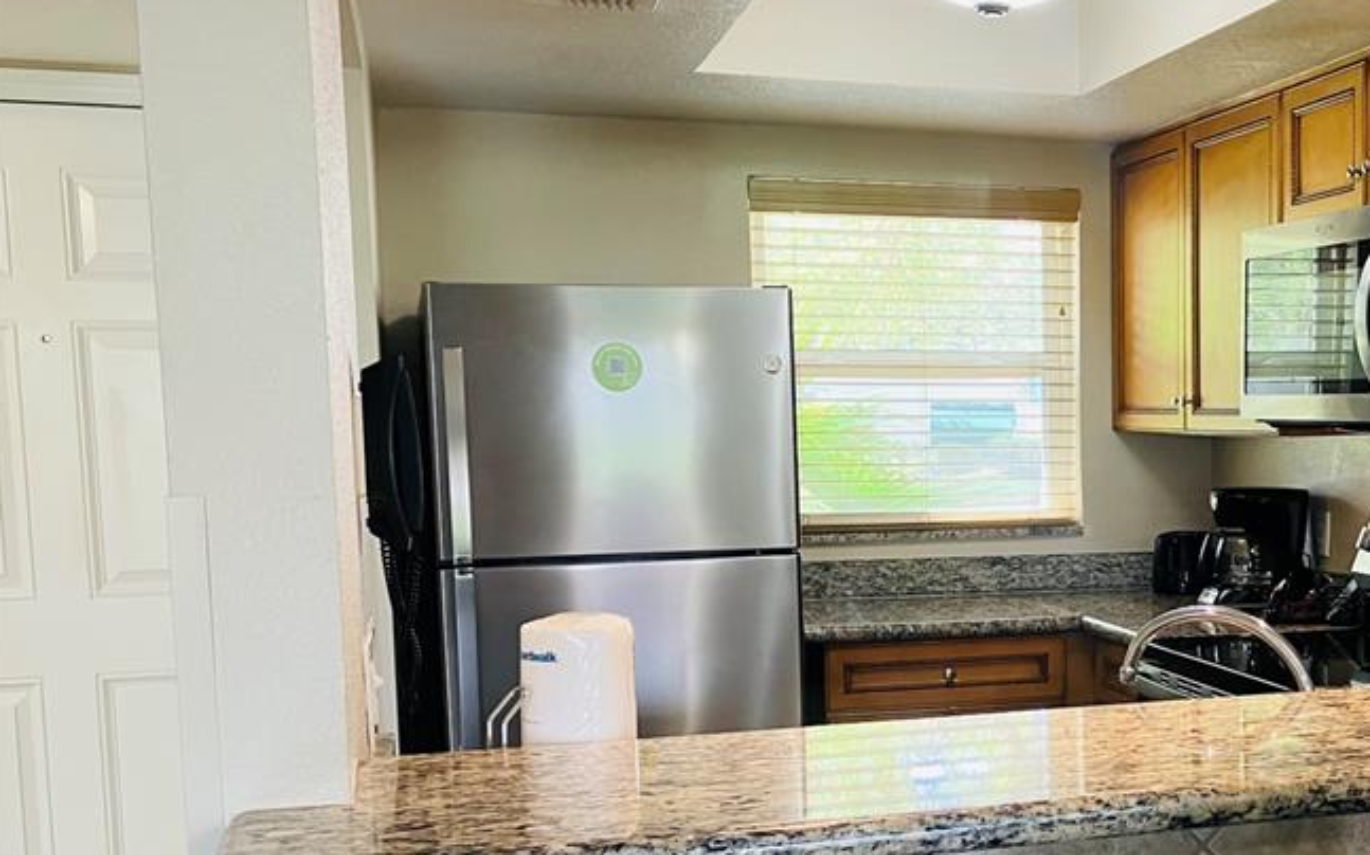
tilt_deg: -6.7
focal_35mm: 47
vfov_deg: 27.1
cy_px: 622
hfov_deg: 41.0
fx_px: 1754
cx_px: 1076
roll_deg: +0.7
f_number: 1.8
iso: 125
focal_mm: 3.99
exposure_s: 1/60
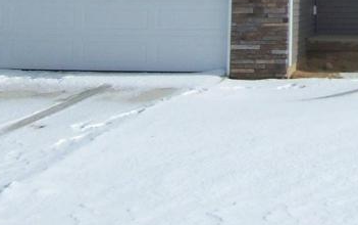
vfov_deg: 16.7
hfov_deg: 27.2
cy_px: -110
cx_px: 367
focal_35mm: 71
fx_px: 693
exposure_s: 1/640
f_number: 5.6
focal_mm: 3.8
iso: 64
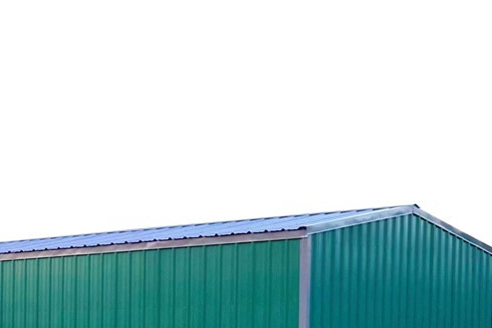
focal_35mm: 97
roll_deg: -0.3
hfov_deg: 19.0
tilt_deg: -1.8
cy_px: 408
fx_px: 1325
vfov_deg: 13.6
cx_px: -195
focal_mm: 6.76
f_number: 1.78
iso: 64
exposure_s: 1/121
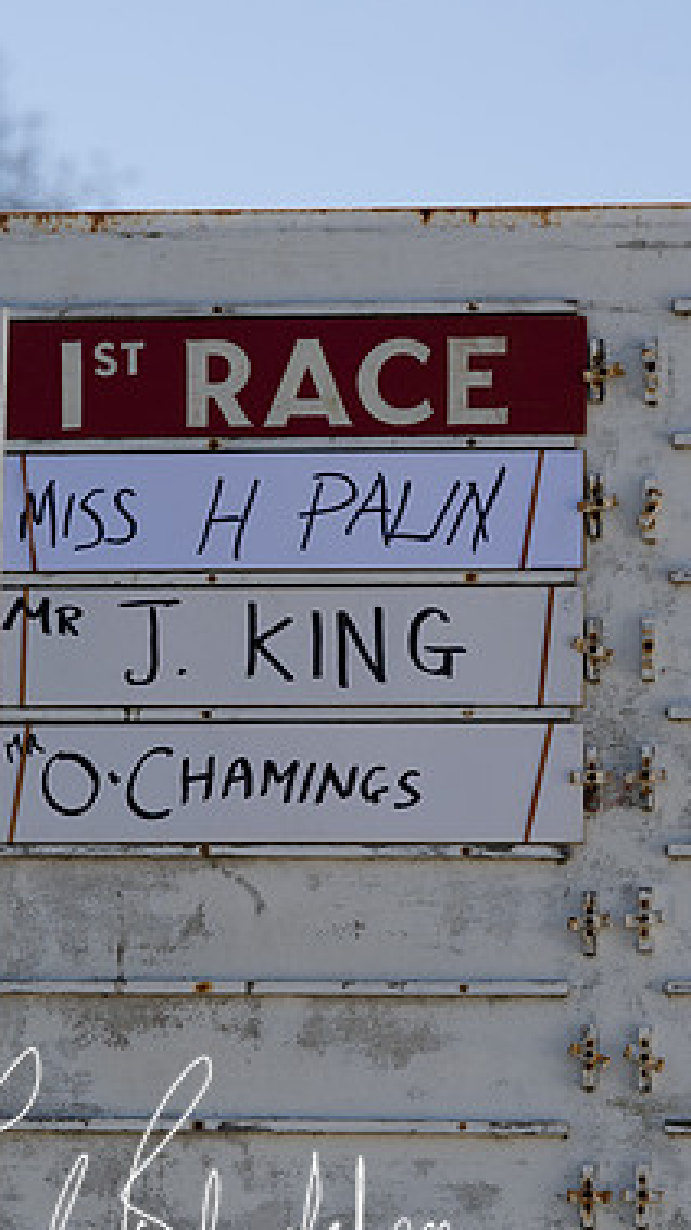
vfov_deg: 11.7
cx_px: 244
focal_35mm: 184
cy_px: 688
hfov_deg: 6.6
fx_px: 5995
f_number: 4
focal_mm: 98
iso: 90
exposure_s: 1/1000
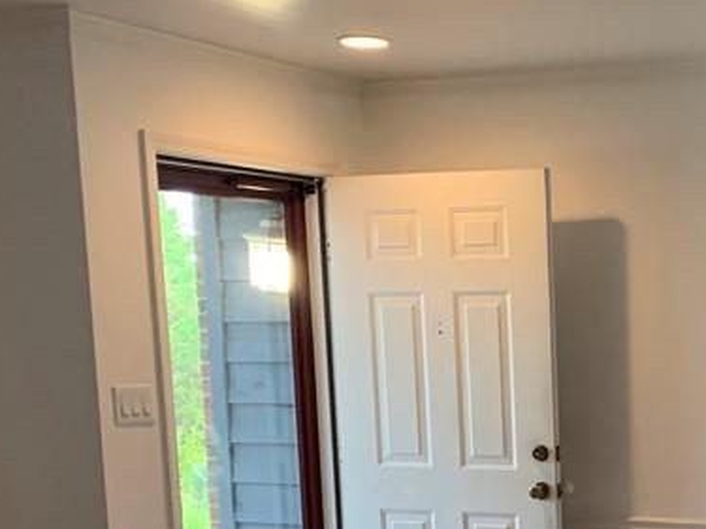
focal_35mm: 71
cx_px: 740
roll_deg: -0.3
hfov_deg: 25.7
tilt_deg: -9.3
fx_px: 1448
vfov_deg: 19.8
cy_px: 584
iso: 100
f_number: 1.8
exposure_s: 1/60
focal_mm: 4.25
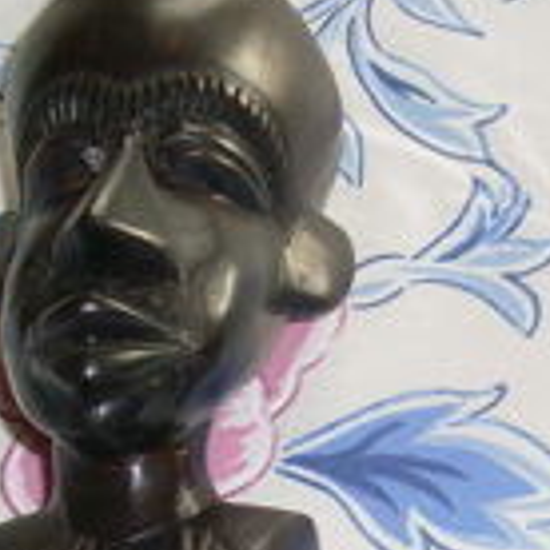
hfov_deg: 14.6
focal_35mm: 117
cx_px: 590
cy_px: 534
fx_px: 2103
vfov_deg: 14.7
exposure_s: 1/45
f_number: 3
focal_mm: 6.3
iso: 100
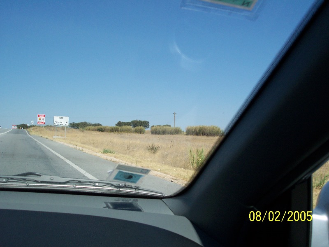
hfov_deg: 49.0
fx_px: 361
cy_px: 124
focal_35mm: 38
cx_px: 164
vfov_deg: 37.7
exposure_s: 1/700
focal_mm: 8
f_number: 4.8
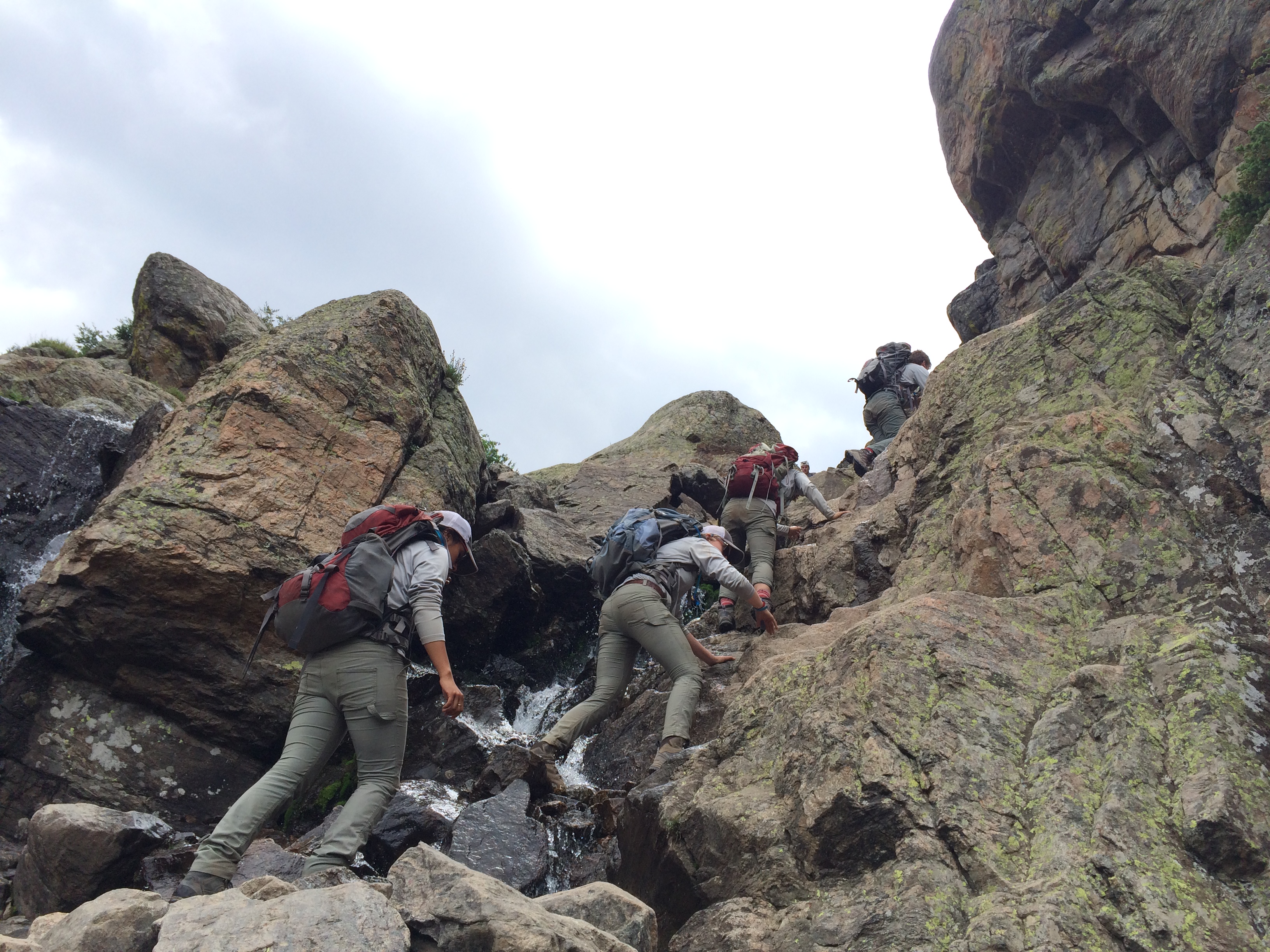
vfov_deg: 48.2
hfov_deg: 61.7
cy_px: 476
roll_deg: -4.7
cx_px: 635
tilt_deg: +36.5
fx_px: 1064
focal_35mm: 29
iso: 32
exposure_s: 1/651
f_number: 2.2
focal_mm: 4.15
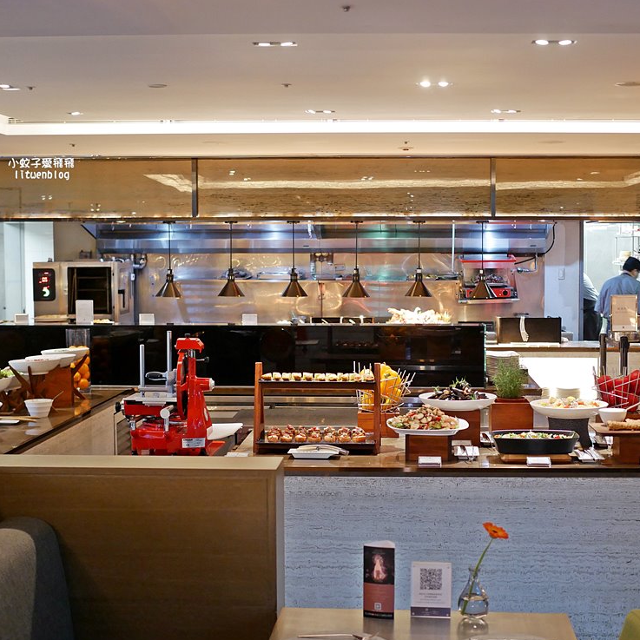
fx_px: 1255
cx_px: 375
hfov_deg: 28.6
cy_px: 324
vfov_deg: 28.6
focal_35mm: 60
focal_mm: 25
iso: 800
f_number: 1.8
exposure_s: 1/60
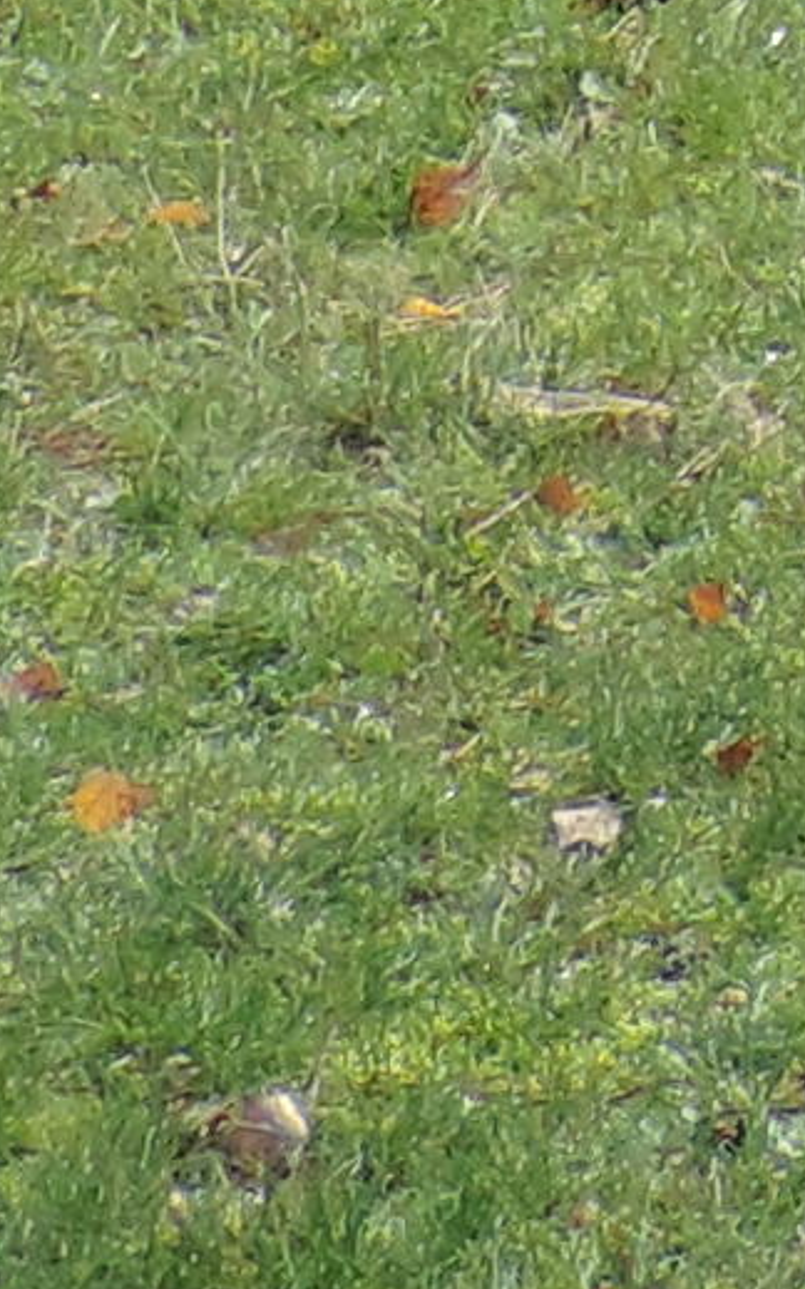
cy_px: -3082
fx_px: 14053
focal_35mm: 400
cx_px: 2885
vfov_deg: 4.9
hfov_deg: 3.2
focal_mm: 7.1
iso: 80
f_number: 3.3
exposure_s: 1/60
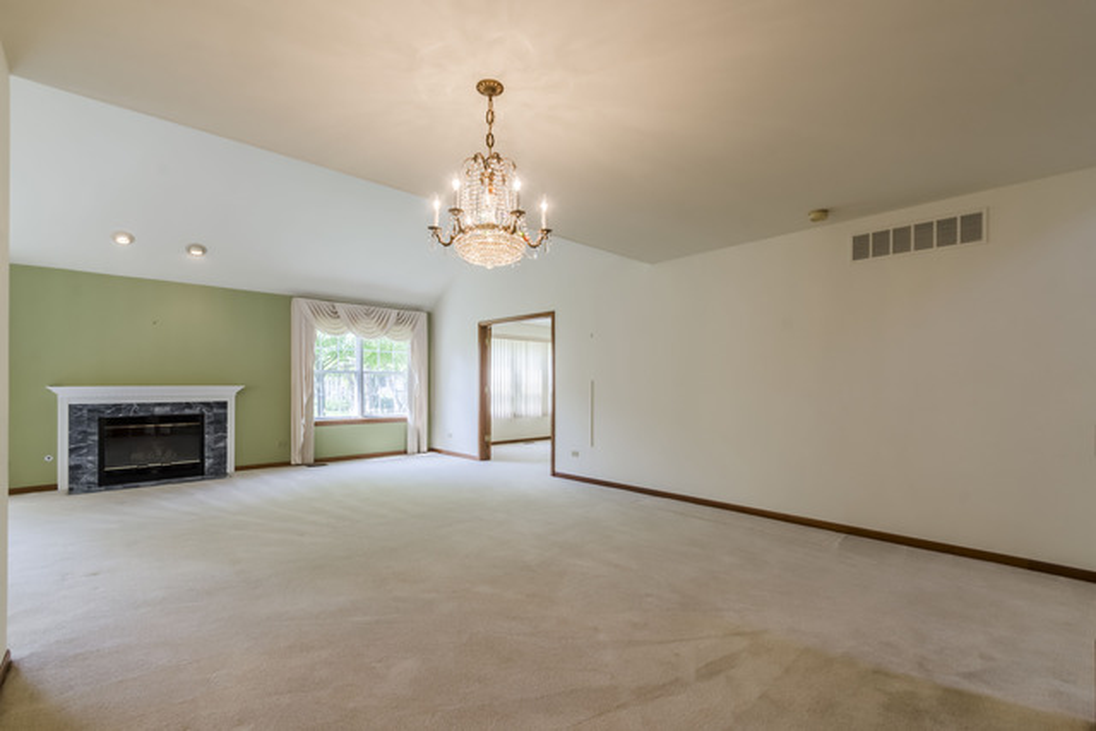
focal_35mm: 15
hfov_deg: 100.4
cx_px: 548
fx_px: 457
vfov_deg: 77.4
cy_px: 366
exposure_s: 1/180
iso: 200
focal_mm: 10
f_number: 9.5
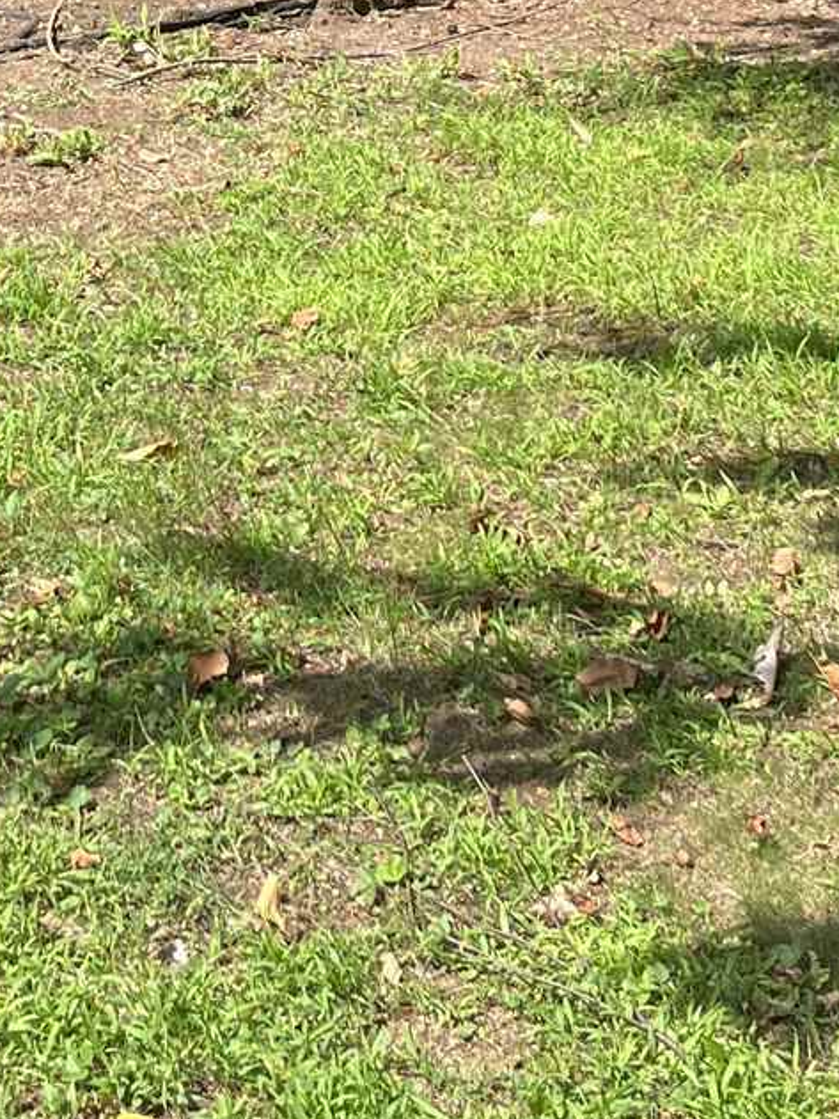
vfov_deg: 19.4
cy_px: -234
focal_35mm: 95
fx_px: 3071
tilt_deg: -9.5
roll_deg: +1.2
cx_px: 90
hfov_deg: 15.4
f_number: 1.6
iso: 50
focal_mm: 5.1
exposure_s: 1/1140
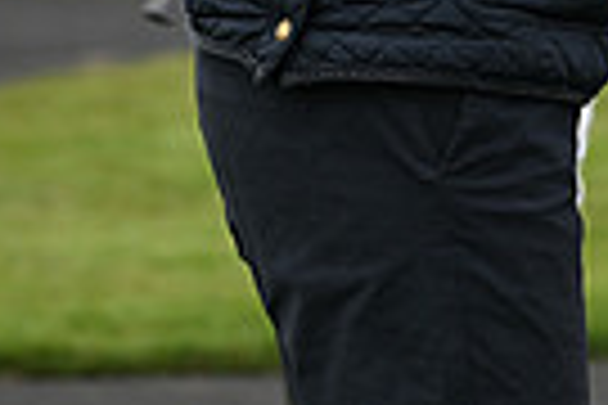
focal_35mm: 772
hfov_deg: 2.7
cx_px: 1112
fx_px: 13037
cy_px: -457
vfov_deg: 1.8
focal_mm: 180
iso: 400
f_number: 6.3
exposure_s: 1/1000
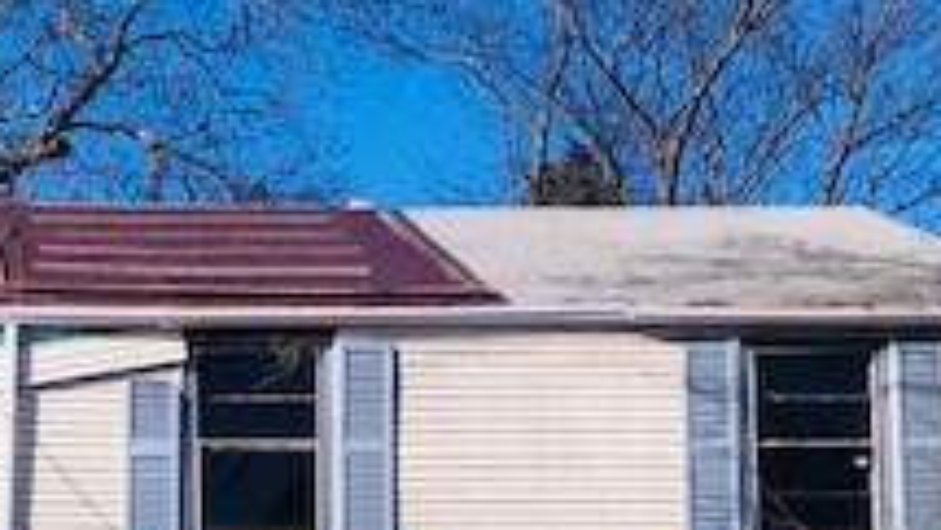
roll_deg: +0.5
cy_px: 806
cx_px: -31
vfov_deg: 12.6
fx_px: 2271
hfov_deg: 22.4
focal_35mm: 91
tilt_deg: +5.0
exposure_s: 1/2433
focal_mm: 3.99
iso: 25
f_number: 1.8
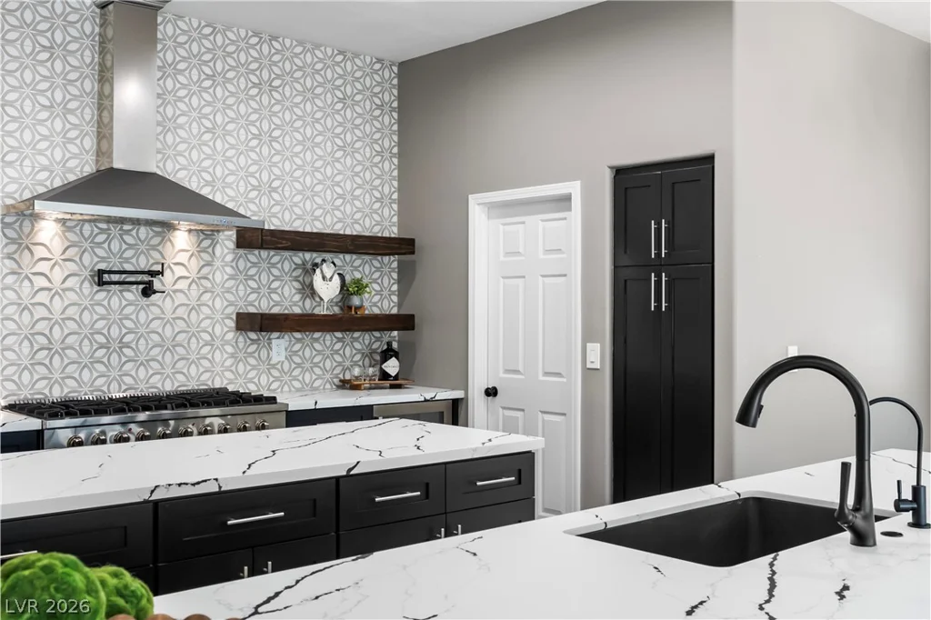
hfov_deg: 51.9
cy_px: 310
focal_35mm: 37
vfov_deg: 35.9
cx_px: 466
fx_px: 956
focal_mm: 25
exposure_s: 1/100
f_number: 8
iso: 500
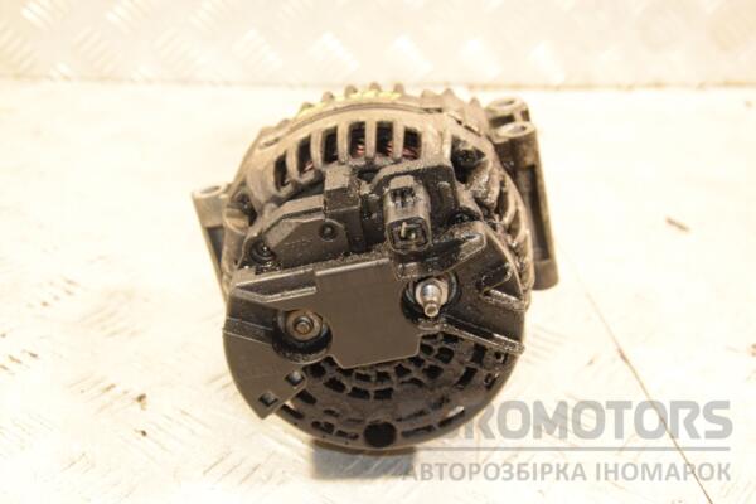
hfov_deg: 37.9
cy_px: 252
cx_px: 378
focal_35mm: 52
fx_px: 1102
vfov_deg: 25.8
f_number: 5.6
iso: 1600
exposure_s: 1/100
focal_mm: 35
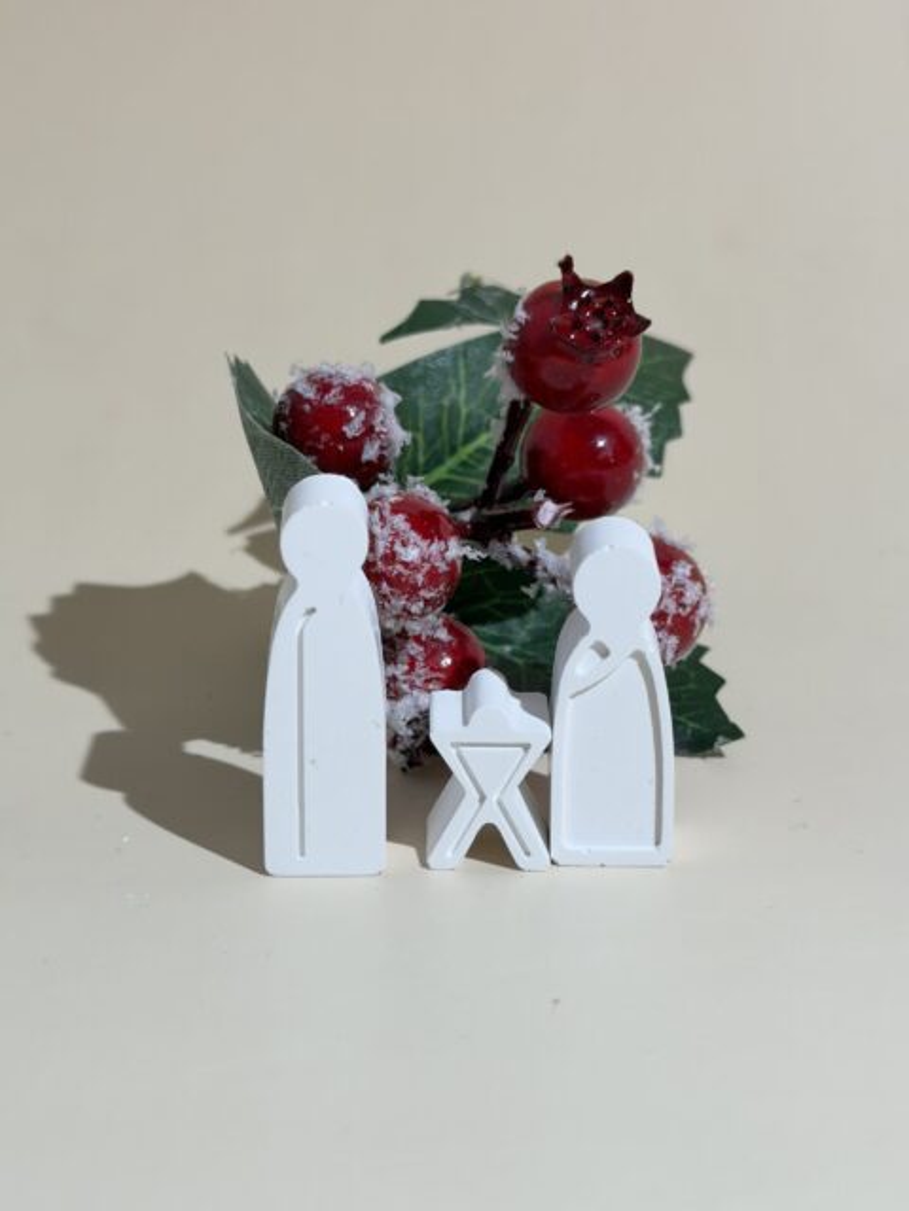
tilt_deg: -17.4
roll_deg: -0.5
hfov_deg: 30.3
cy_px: 606
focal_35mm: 48
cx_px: 454
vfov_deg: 39.7
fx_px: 1681
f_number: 1.78
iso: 64
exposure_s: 1/407
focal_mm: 6.76
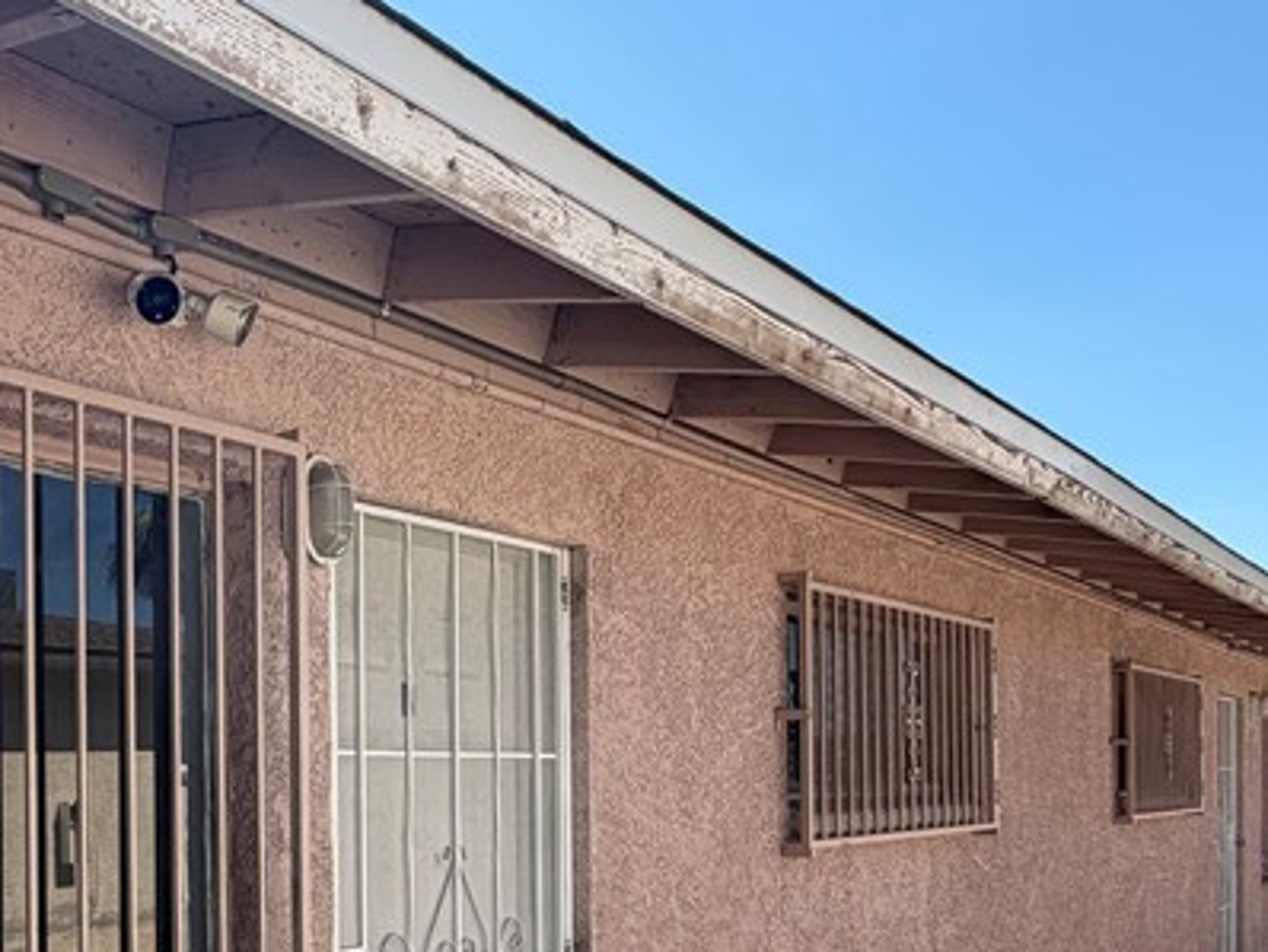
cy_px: 786
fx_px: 1319
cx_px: 118
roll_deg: +0.0
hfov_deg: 46.2
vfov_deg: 38.0
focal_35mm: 36
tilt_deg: +0.4
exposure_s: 1/770
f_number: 2.2
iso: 32
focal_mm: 2.22
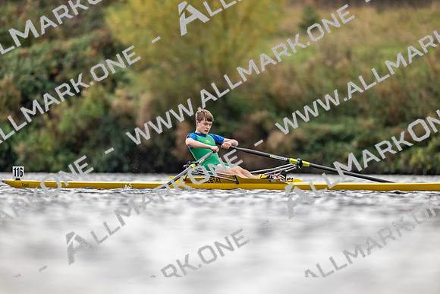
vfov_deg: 2.3
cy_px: 147
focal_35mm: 600
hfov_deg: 3.4
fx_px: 7335
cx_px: 220
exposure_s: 1/2500
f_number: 4
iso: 2000
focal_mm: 600
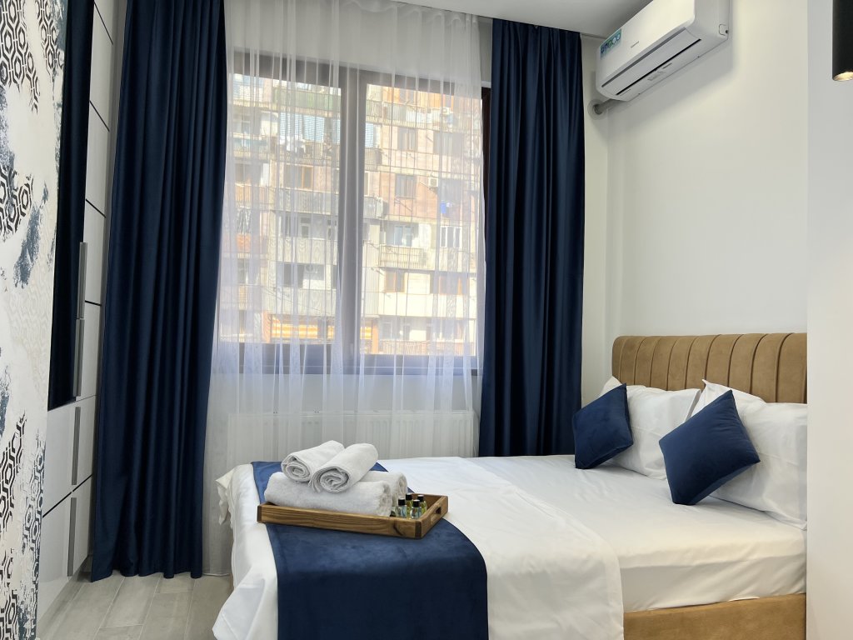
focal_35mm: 26
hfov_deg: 67.3
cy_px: 320
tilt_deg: +1.5
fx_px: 641
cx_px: 426
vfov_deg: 53.1
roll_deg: -1.7
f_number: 1.5
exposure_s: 1/146
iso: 32
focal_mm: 5.7
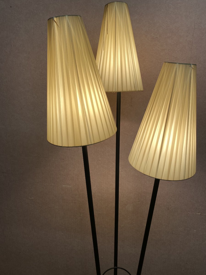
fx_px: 206
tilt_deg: -15.3
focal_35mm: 26
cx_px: 103
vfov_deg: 67.3
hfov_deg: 53.1
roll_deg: +0.9
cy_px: 138
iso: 40
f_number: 1.8
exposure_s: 1/100
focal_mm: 4.25
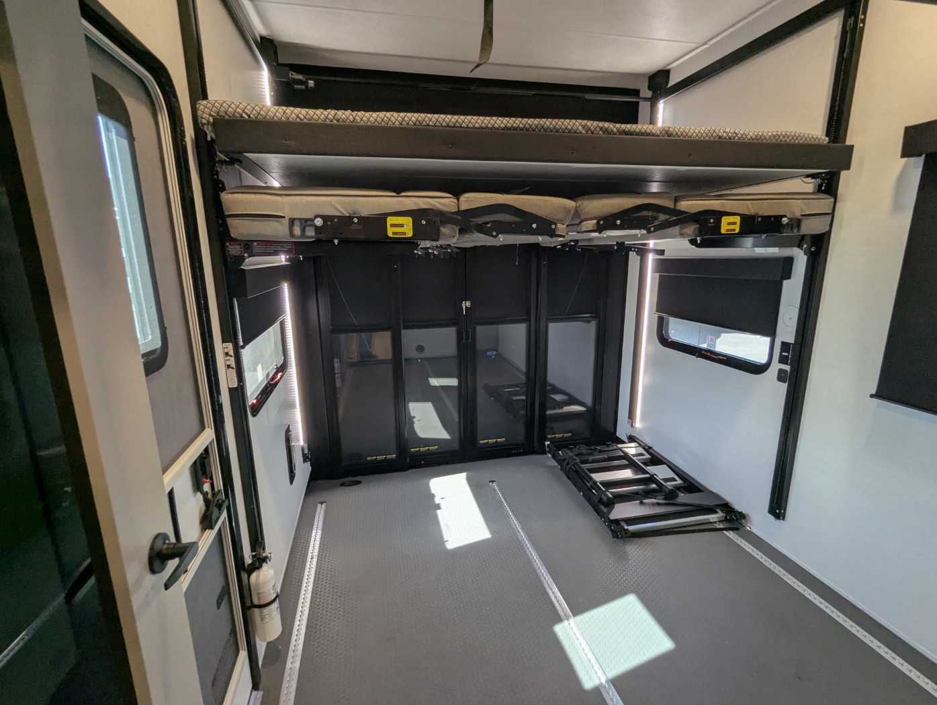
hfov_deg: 94.4
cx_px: 468
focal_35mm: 16
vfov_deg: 78.2
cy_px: 352
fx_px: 434
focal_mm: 2.35
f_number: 2.2
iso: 141
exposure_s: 1/69.4
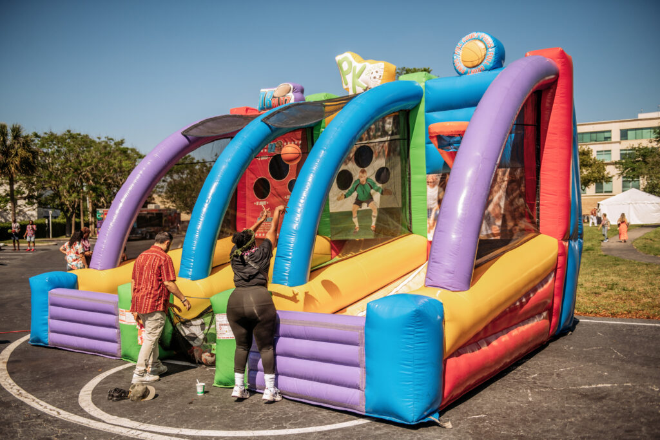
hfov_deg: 55.8
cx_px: 330
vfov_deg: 38.9
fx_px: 623
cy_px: 220
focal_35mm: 34
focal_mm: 34
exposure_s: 1/8000
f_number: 2.8
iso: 400
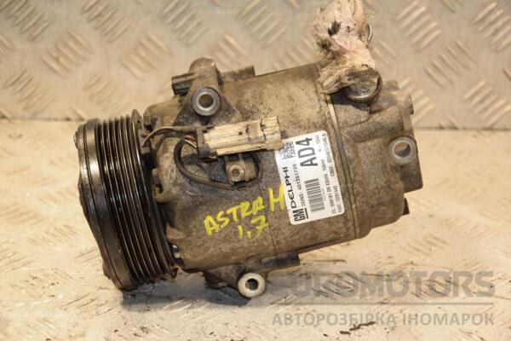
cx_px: 256
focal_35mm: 93
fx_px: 1320
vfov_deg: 14.7
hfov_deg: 21.9
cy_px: 170
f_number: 5.3
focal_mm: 62
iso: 800
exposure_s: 1/160
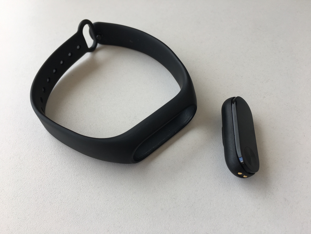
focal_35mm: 29
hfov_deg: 61.7
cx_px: 156
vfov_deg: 48.2
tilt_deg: -52.7
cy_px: 117
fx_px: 261
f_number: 2.2
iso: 25
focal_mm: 4.15
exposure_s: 1/100
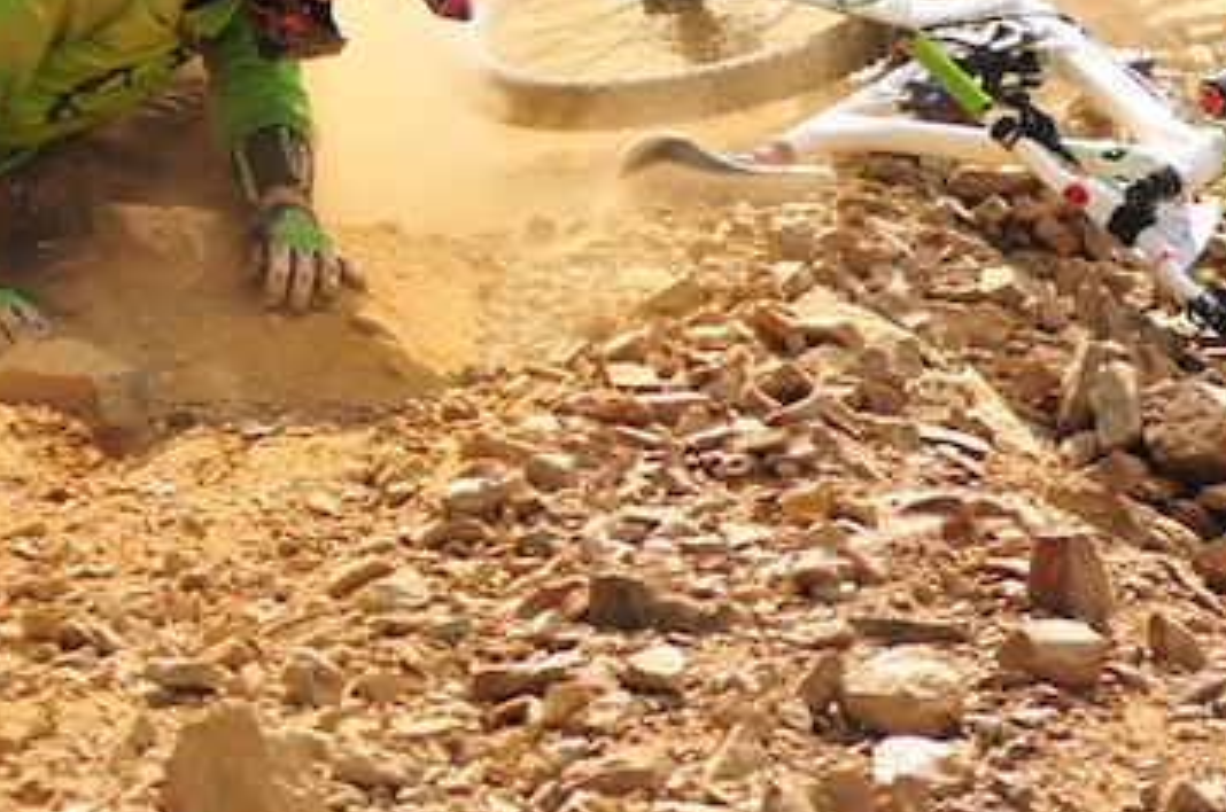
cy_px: 239
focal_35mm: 405
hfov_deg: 5.1
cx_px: 286
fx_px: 13768
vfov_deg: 3.4
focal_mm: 120
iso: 250
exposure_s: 1/2000
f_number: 3.5
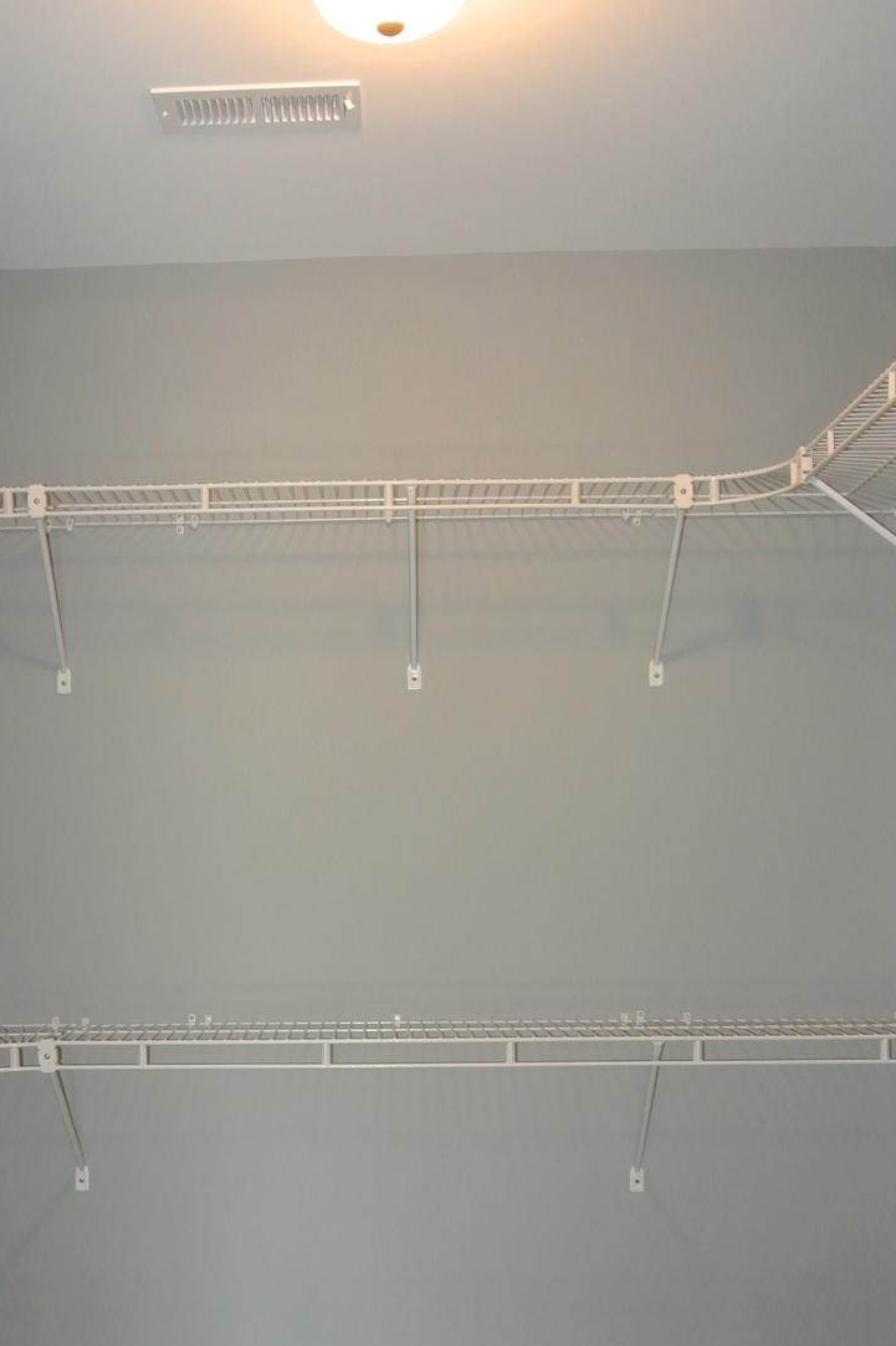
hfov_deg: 30.3
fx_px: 1643
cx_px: 312
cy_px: 855
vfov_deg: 44.1
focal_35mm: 44
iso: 1000
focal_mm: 11.8
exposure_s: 1/60
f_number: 3.8
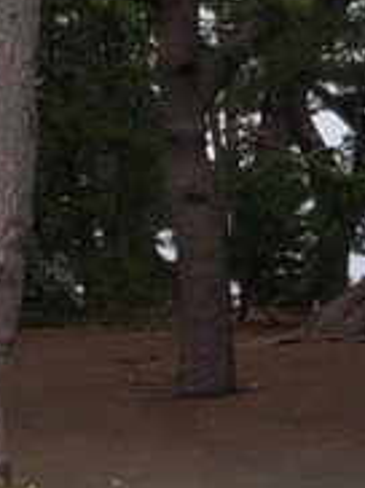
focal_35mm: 343
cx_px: -1181
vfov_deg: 5.8
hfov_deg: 4.0
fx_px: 4834
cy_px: -59
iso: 32
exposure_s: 1/902
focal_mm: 6
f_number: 2.4
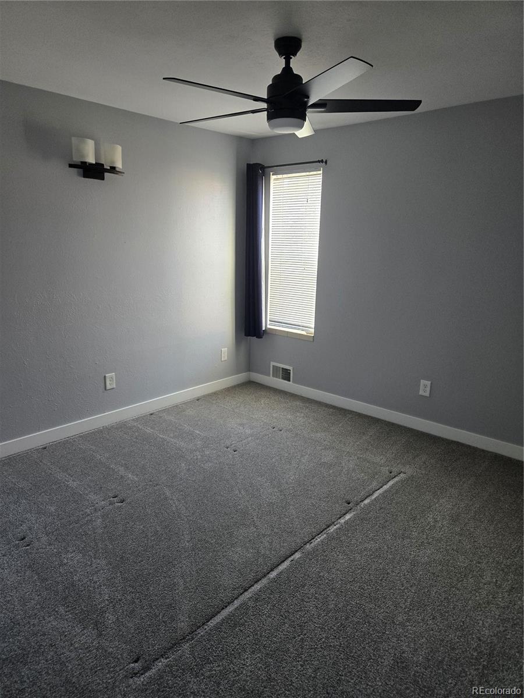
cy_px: 349
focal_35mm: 23
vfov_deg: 73.9
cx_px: 262
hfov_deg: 58.9
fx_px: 464
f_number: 1.8
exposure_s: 1/120
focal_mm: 5.4
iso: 250
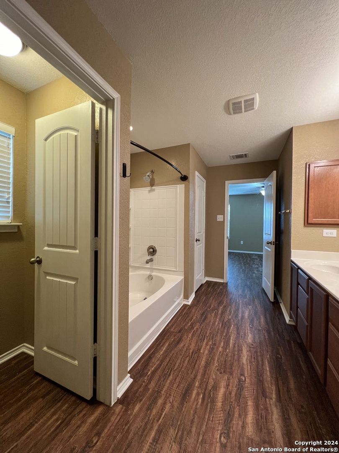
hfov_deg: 89.9
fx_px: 170
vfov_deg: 106.2
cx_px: 170
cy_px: 226
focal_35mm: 13
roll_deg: -1.2
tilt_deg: -0.1
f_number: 1.8
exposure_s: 1/60
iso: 250
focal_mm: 1.57
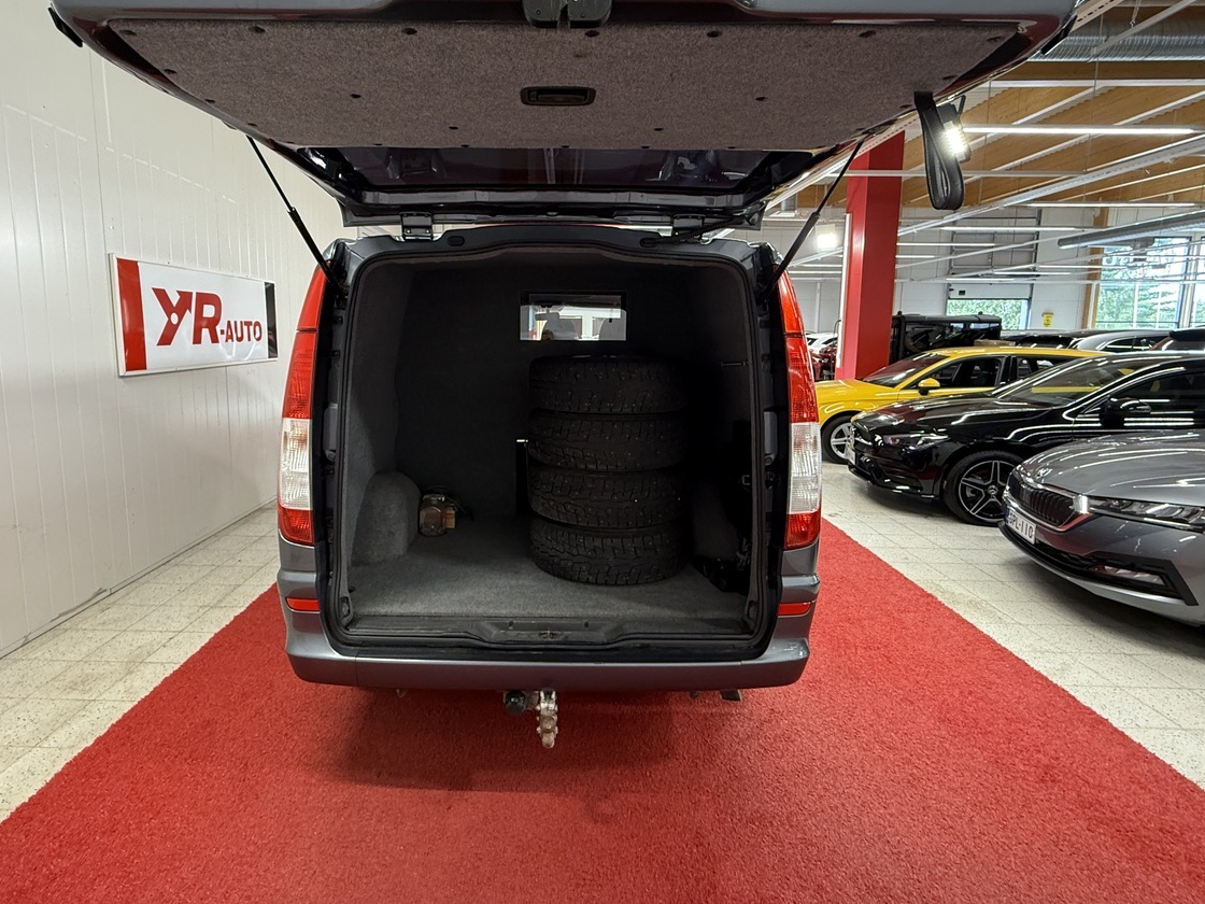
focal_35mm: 18
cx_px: 549
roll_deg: -0.3
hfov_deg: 87.5
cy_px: 411
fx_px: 627
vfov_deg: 71.4
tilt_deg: -6.4
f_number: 2.2
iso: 320
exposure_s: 1/62
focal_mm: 2.22
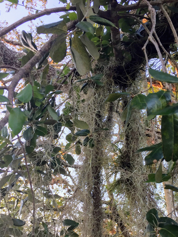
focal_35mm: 42
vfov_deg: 43.9
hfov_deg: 34.2
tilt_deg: +28.1
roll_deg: -0.2
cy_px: 164
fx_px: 288
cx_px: 111
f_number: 2.2
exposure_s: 1/40
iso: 32
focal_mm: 4.15
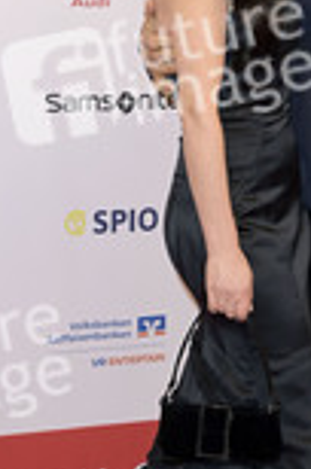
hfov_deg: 9.5
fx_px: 1861
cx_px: 247
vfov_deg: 14.4
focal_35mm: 143
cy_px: 225
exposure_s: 1/250
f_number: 6.3
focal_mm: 55
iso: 400
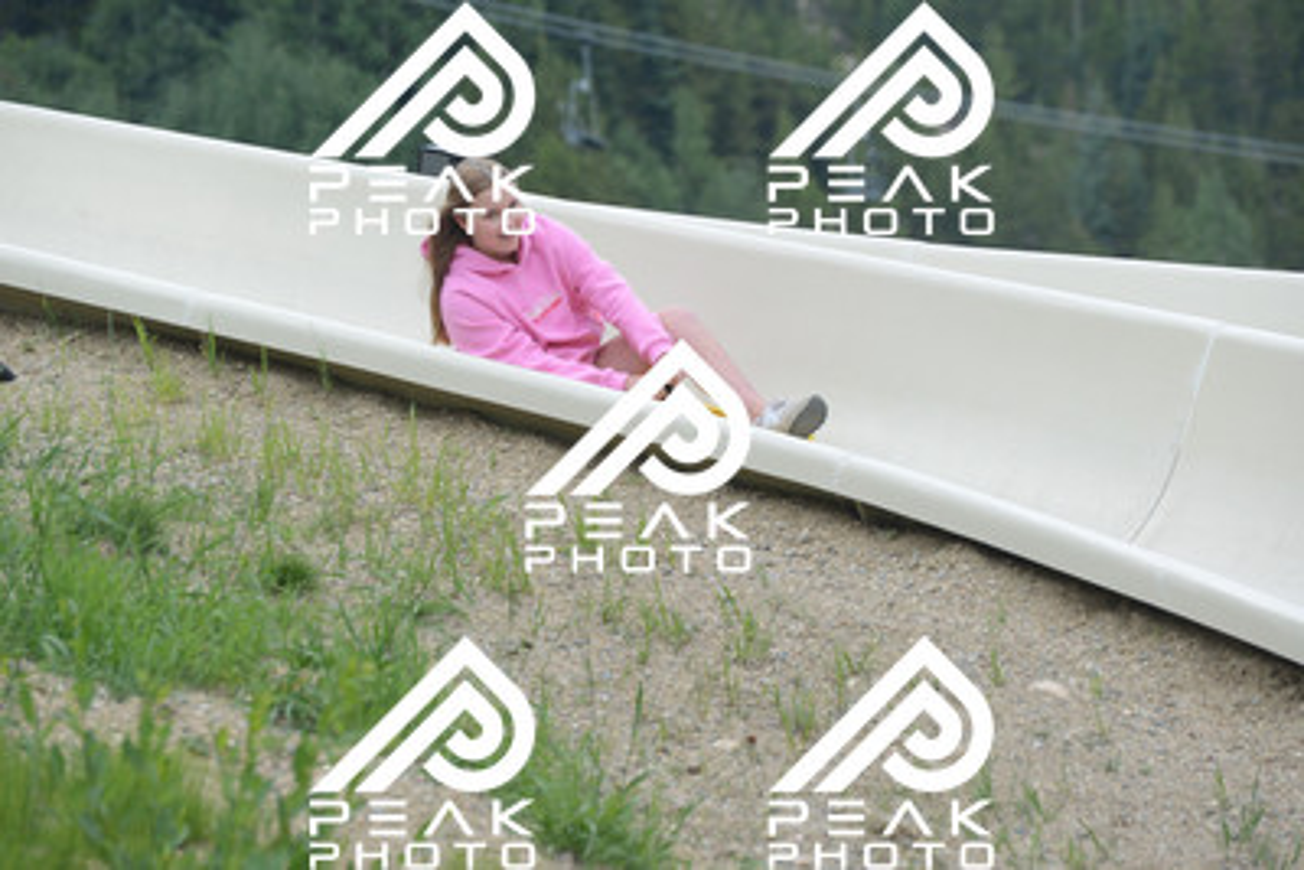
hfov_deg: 10.5
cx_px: 652
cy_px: 435
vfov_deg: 7.0
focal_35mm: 195
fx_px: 7065
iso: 1100
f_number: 6.3
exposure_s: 1/1250
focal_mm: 195
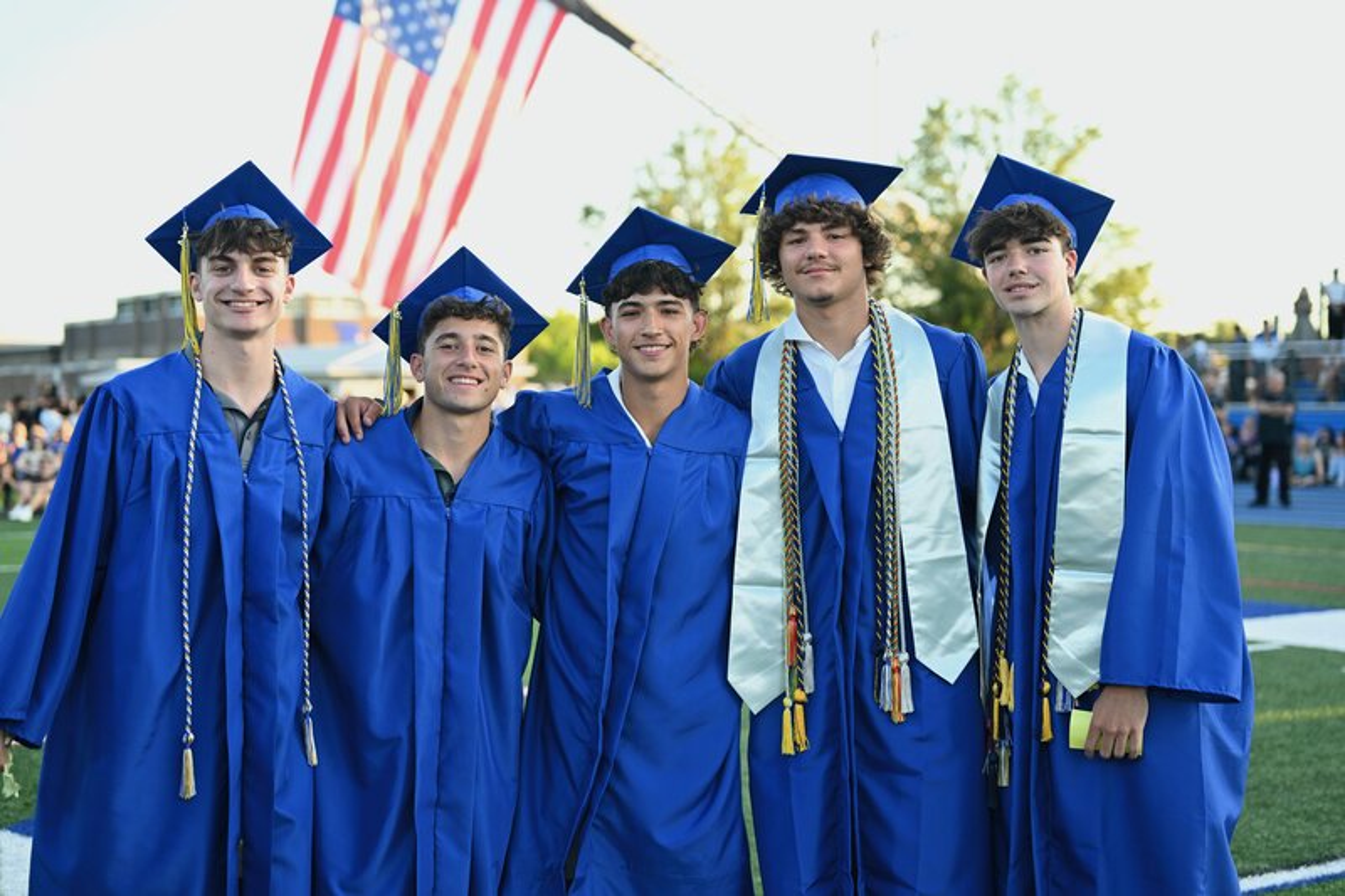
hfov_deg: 39.6
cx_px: 672
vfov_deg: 27.0
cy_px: 448
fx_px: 1868
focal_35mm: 50
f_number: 2.5
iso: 400
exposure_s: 1/500
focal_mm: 50
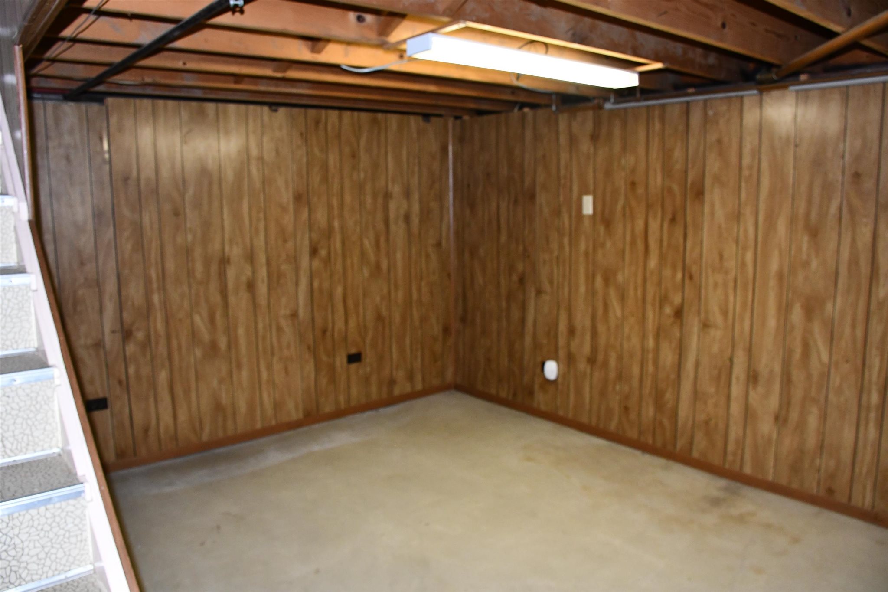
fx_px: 666
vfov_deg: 47.9
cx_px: 444
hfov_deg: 67.4
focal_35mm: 27
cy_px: 296
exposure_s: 1/60
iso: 2000
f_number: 6.3
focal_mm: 18
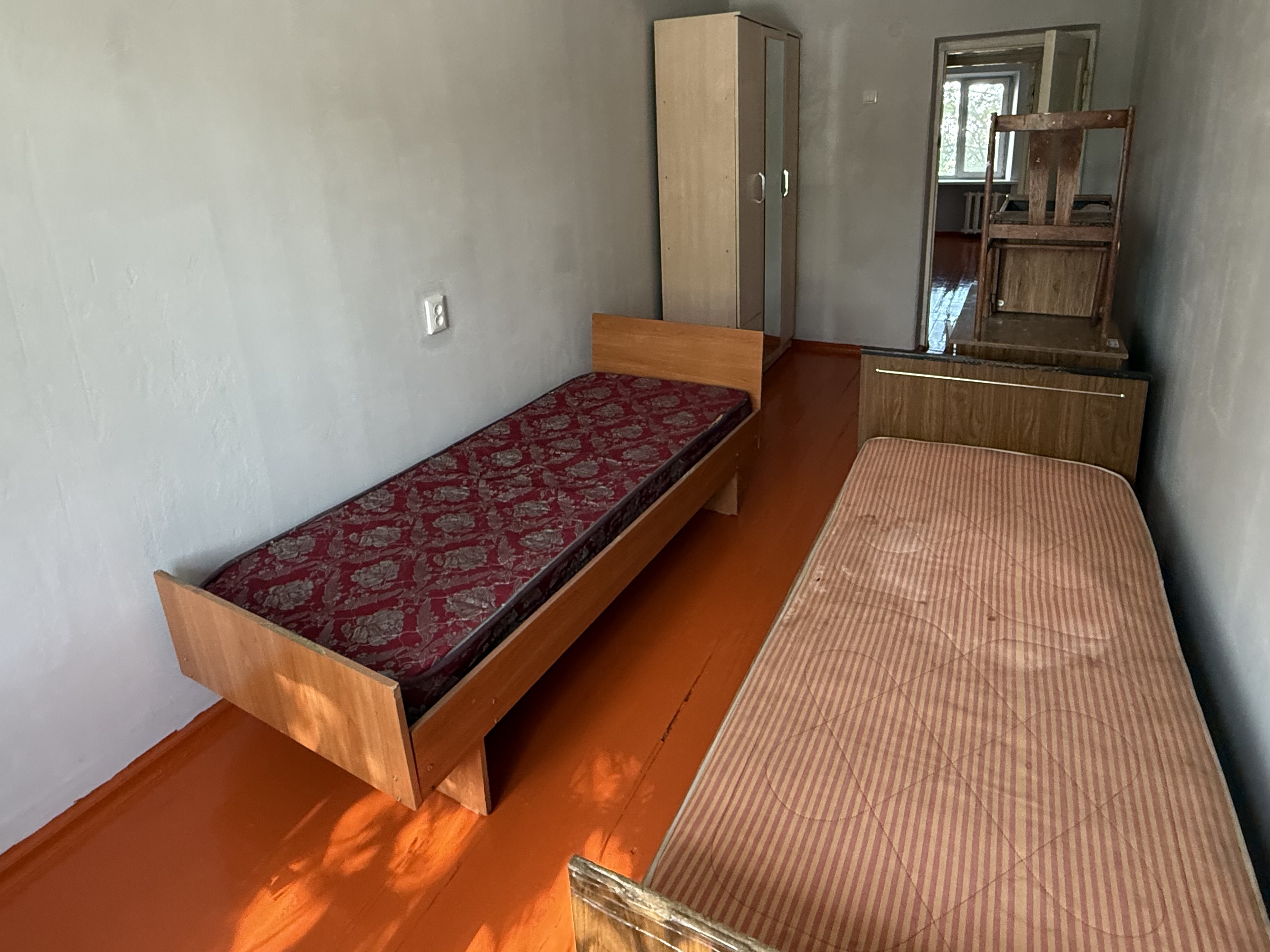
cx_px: 648
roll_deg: +1.9
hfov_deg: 81.7
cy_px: 318
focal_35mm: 20
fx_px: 734
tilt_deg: -8.3
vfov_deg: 64.3
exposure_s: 1/60
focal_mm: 2.22
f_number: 2.2
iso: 400
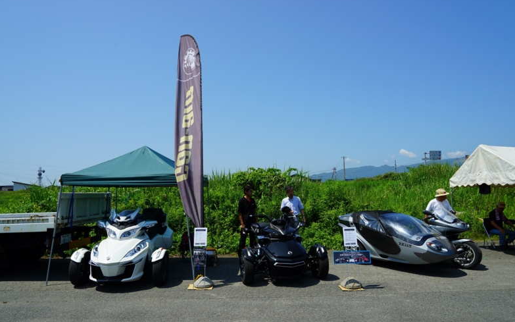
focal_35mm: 25
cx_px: 262
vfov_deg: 49.2
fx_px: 351
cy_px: 172
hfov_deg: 72.6
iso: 100
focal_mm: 24
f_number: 11
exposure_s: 1/200
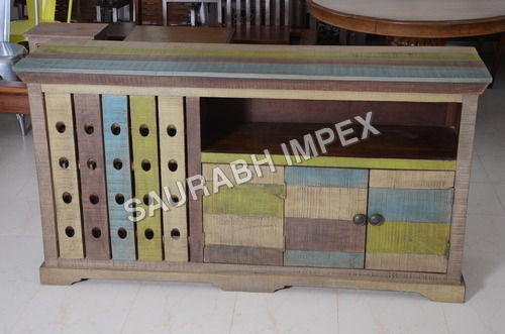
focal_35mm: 63
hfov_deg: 32.0
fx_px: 882
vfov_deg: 21.5
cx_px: 252
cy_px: 167
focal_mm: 42
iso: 560
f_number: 6.7
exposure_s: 1/125
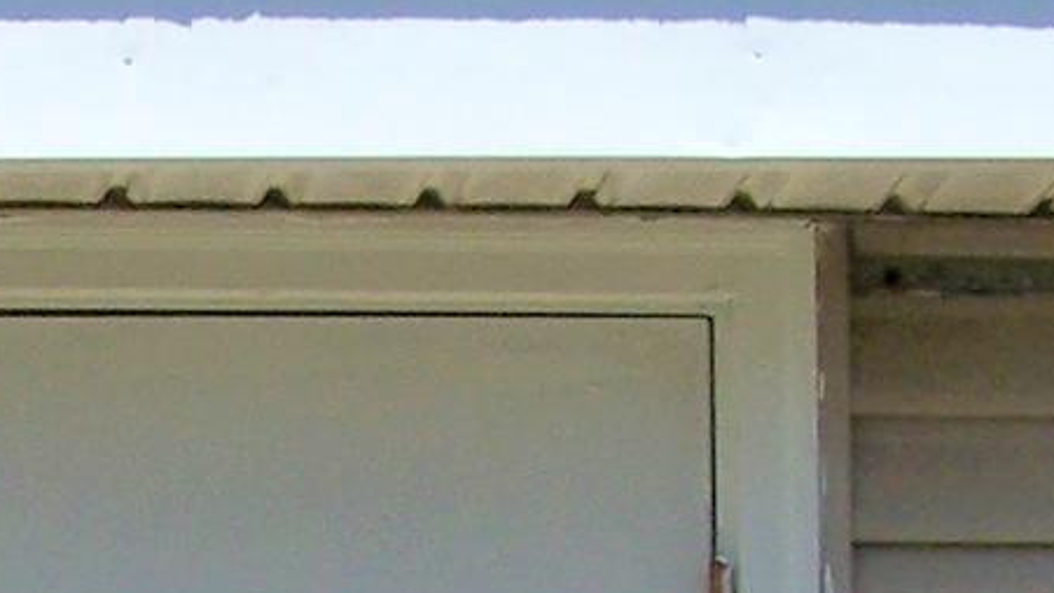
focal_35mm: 188
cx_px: -146
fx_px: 5256
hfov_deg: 11.3
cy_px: 1037
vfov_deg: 6.3
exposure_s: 1/750
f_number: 5.6
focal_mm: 6.3
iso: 80
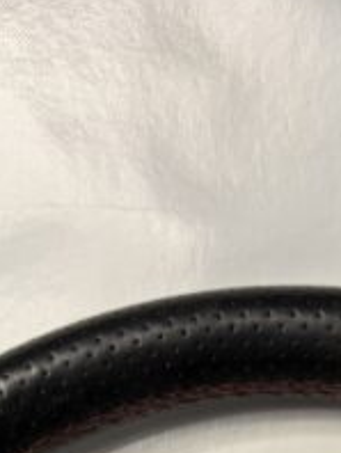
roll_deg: +3.8
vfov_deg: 16.2
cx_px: 279
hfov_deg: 14.0
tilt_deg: -14.7
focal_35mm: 105
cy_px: 778
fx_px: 1376
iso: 125
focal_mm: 5.96
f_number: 1.6
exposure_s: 1/84
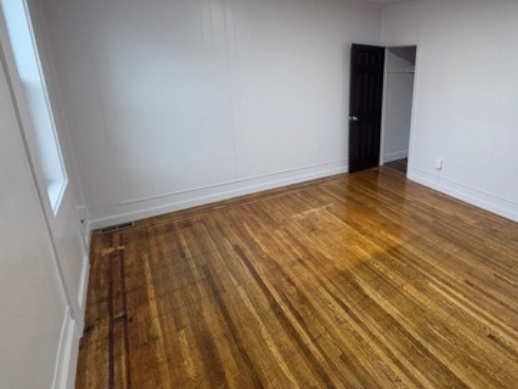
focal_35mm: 18
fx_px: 269
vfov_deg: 70.8
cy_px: 153
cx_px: 357
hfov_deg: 83.8
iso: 400
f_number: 2.2
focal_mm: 2.2
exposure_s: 1/60
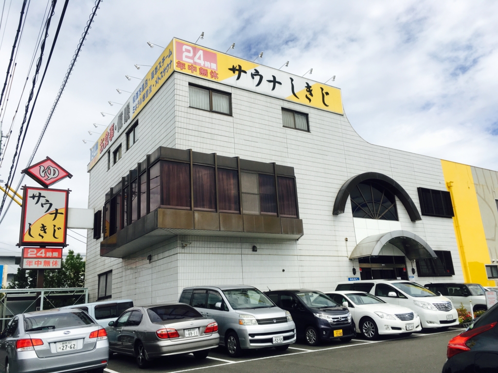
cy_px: 186
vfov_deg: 48.2
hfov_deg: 61.7
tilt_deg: +15.2
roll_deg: +3.6
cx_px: 249
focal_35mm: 29
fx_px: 417
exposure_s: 1/1923
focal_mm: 4.15
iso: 25
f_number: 2.2
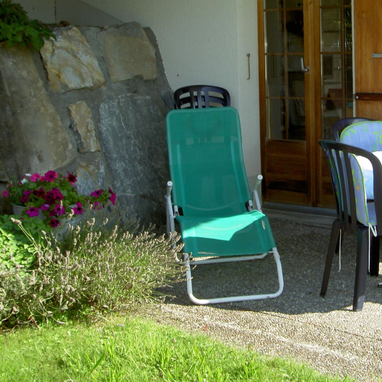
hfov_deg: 28.7
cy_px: 142
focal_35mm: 59
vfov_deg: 29.0
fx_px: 737
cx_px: 281
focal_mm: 8
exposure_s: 1/160
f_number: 4.7
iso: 100
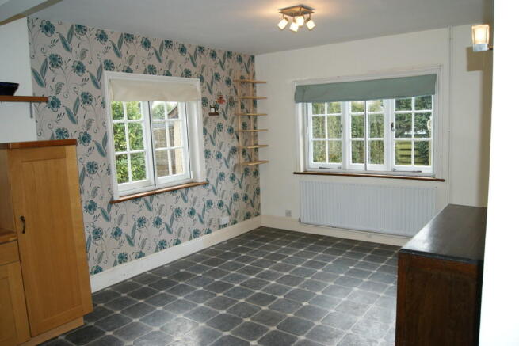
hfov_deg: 67.4
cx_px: 260
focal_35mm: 27
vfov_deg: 48.0
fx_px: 389
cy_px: 173
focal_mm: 18
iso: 400
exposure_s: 1/80
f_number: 5.6
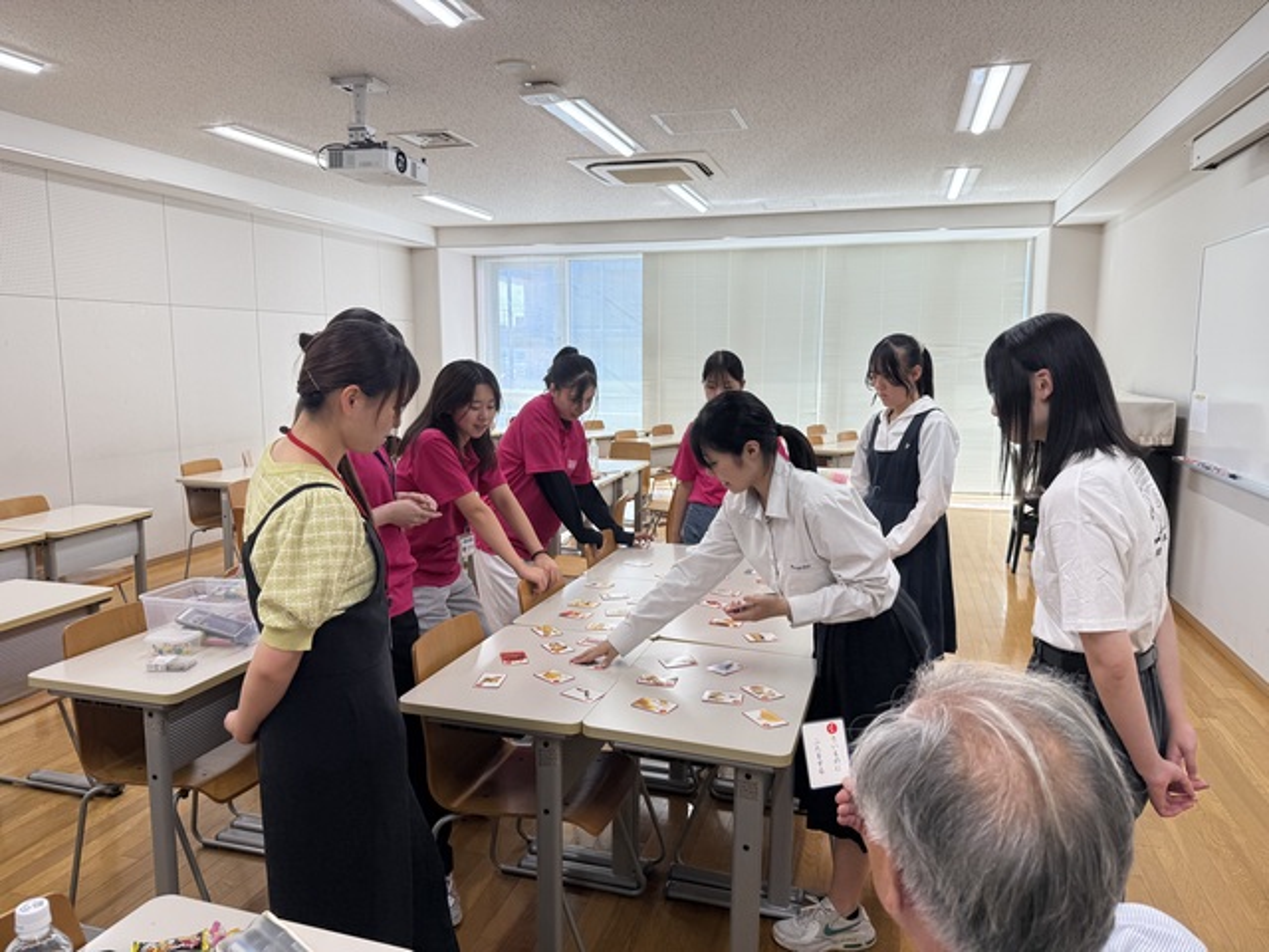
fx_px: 880
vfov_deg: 56.8
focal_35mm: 24
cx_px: 634
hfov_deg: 71.6
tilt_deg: -7.4
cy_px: 476
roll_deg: +0.4
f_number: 1.78
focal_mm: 6.76
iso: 80
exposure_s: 1/290
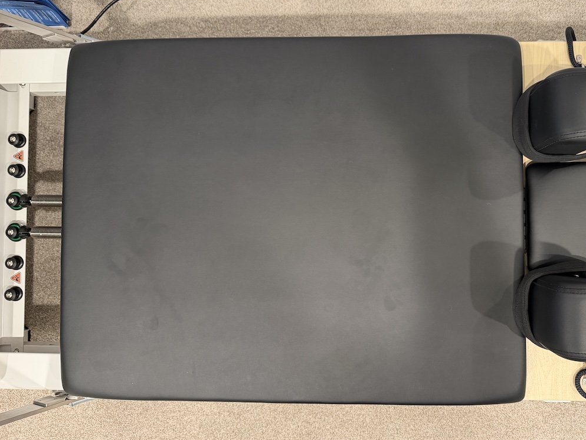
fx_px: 491
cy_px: 202
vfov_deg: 48.2
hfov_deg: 61.1
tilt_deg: -86.4
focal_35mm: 29
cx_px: 353
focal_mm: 6.76
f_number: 1.78
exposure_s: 1/60
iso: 400
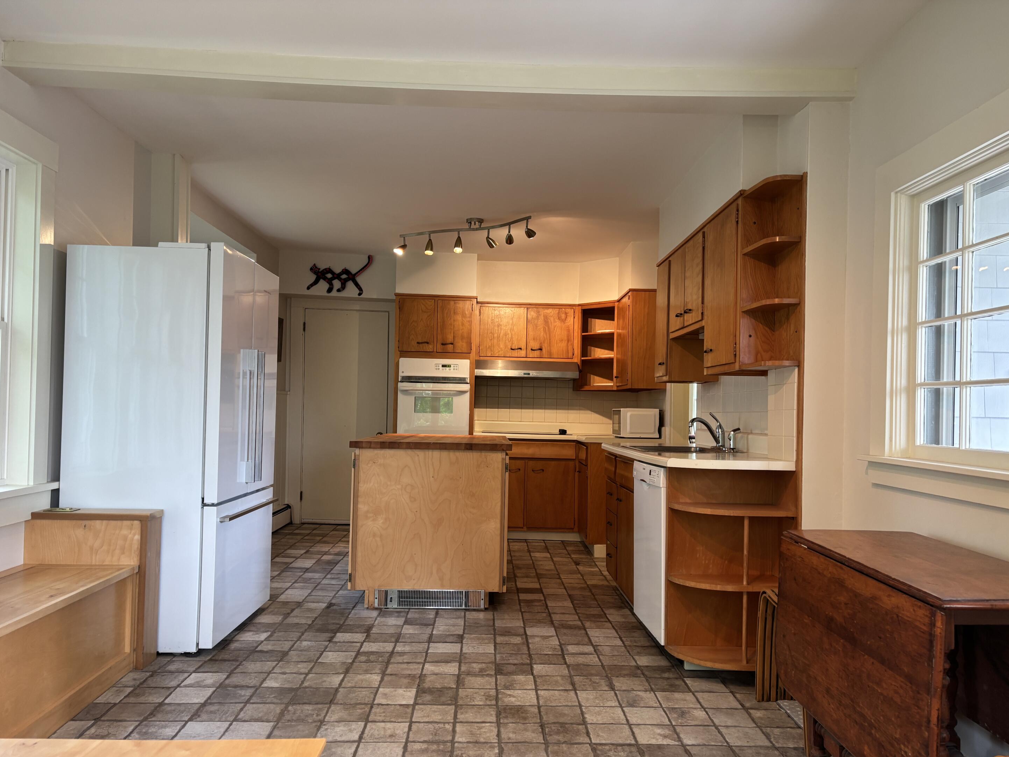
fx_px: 787
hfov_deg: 65.3
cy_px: 390
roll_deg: -1.4
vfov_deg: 51.3
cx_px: 502
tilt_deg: +0.4
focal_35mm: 27
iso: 100
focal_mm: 5.96
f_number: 1.6
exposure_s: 1/60
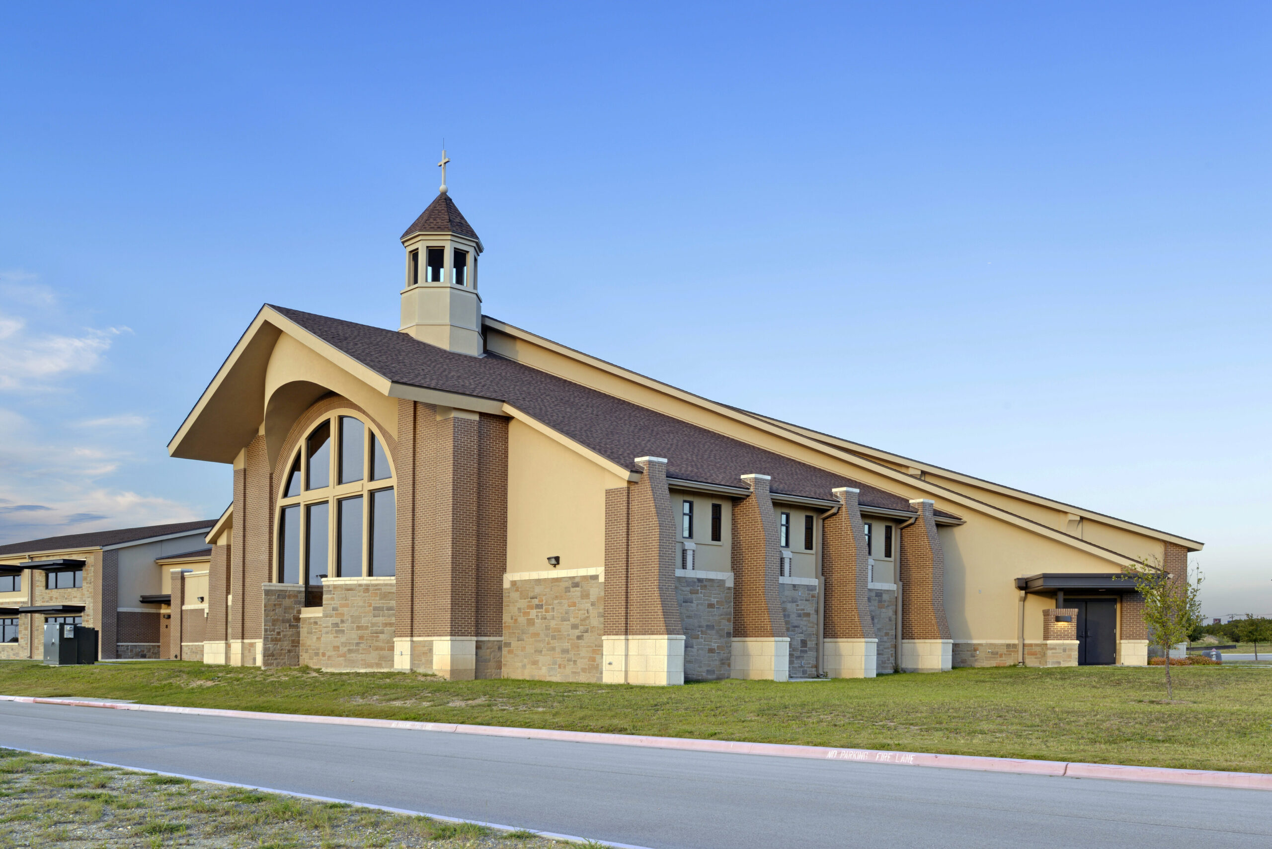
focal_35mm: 31
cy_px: 424
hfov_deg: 60.3
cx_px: 636
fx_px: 1096
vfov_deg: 42.4
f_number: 11
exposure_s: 1/4
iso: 100
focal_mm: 31
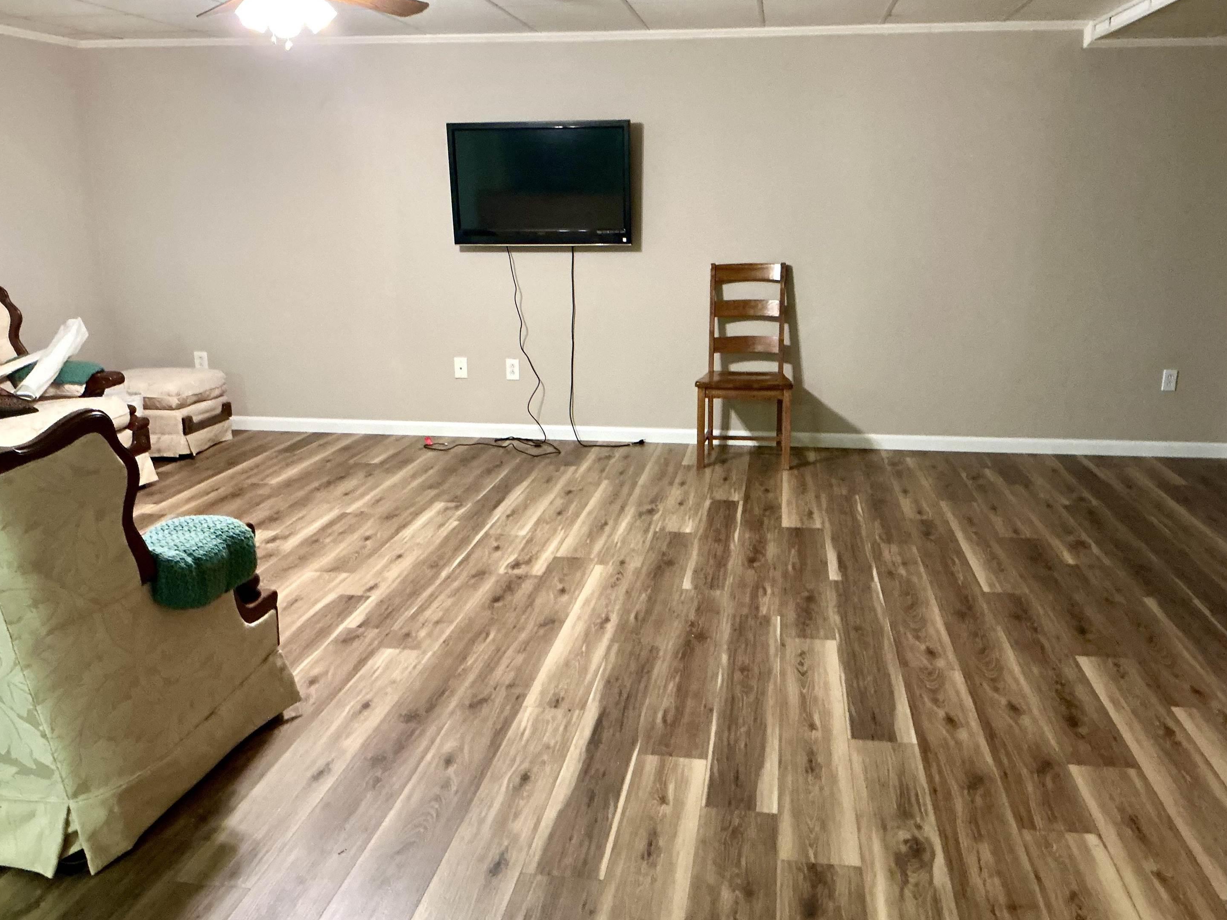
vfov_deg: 45.4
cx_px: 625
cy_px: 449
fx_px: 1099
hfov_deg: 58.4
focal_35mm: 31
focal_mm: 3
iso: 320
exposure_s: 1/30
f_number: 1.8
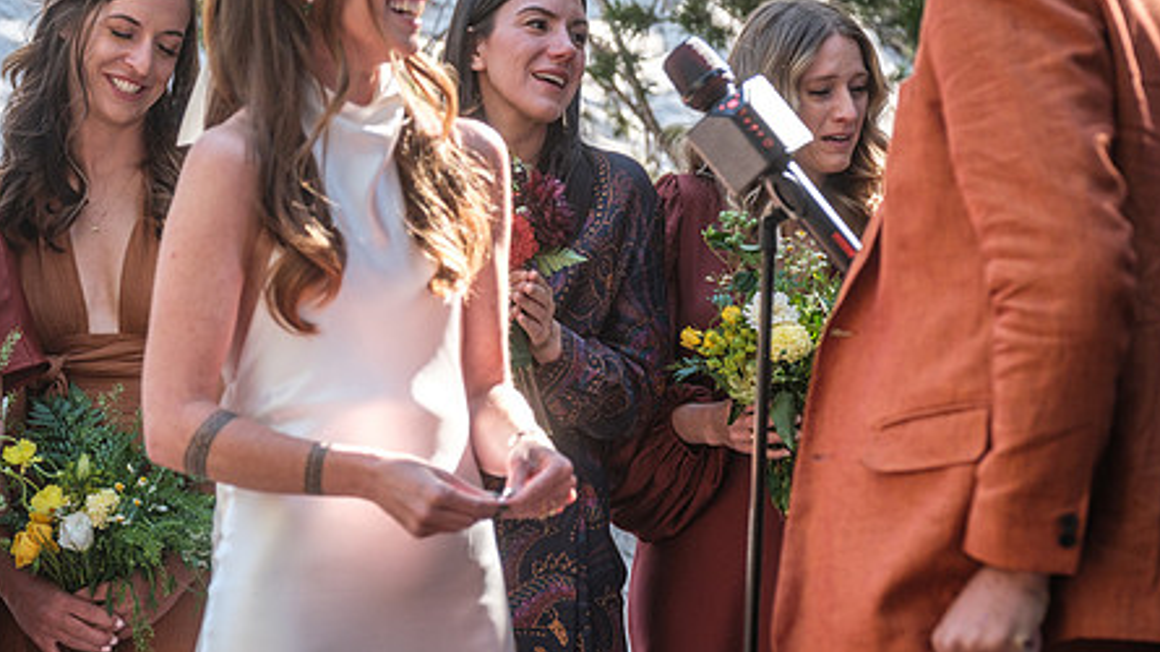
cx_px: 451
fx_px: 5289
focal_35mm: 172
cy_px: 200
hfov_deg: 12.5
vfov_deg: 7.0
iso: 400
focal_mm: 83.8
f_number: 3.6
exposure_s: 1/320
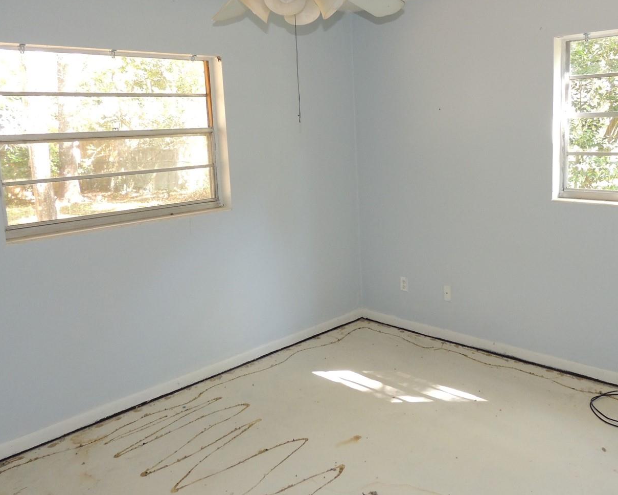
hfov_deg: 57.0
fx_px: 567
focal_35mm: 31
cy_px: 212
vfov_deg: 47.0
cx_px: 350
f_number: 3
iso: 400
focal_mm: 4.3
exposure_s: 1/40
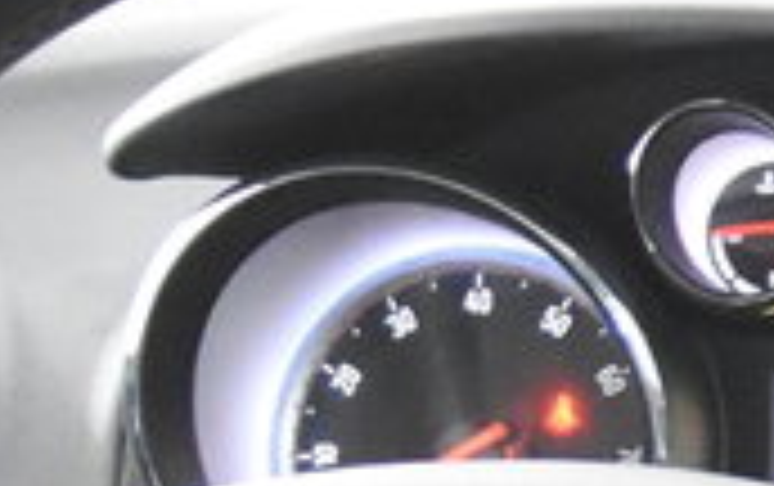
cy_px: 1240
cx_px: 2214
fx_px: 5280
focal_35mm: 250
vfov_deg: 5.1
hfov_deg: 7.5
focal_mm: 22
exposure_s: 1/30
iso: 5600
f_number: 3
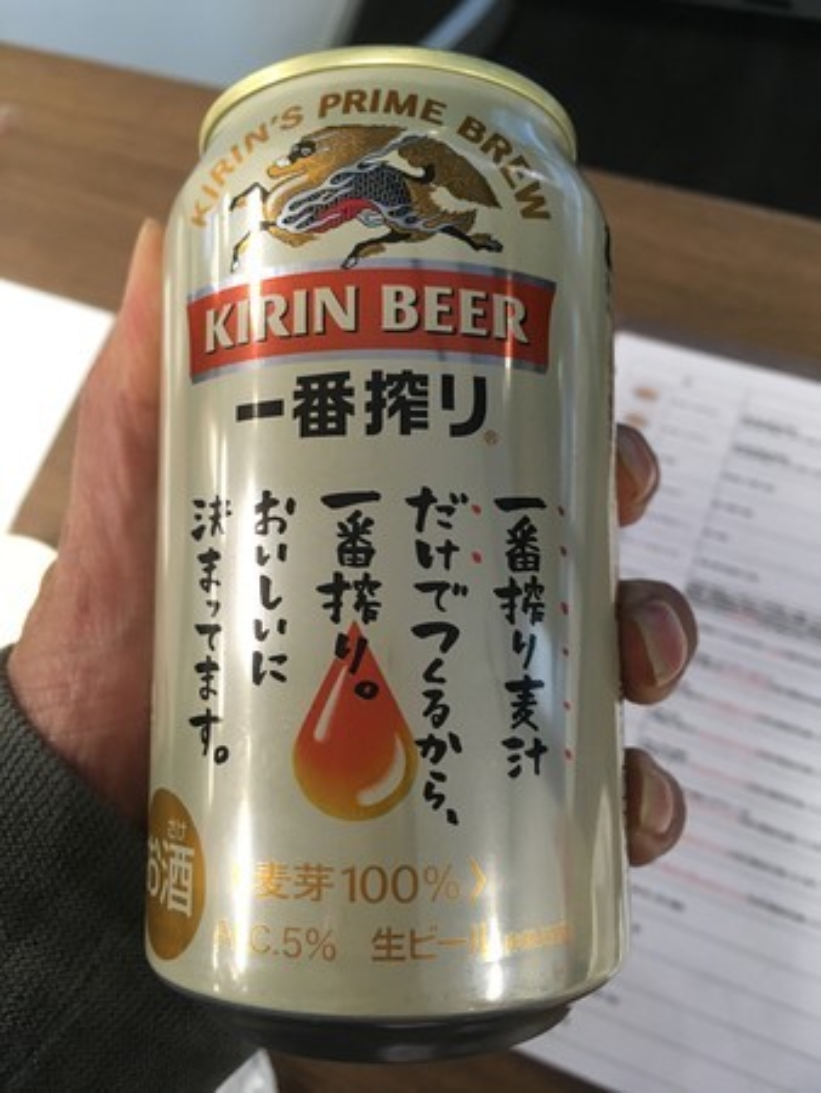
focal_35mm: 29
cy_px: 546
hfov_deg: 48.3
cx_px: 410
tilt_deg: -71.7
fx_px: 916
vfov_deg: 61.6
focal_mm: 4.15
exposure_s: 1/30
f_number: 2.2
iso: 160
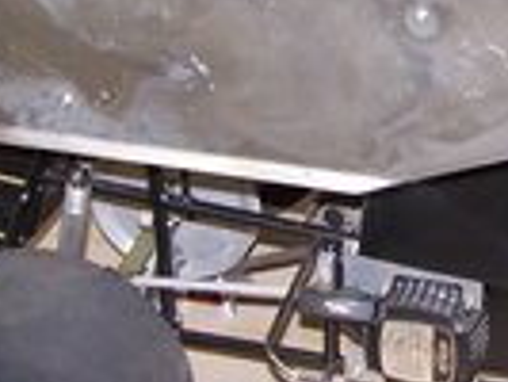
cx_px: 550
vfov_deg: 12.9
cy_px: 69
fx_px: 1674
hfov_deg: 16.7
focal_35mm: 114
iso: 140
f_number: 2.8
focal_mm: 6.3
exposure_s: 1/60
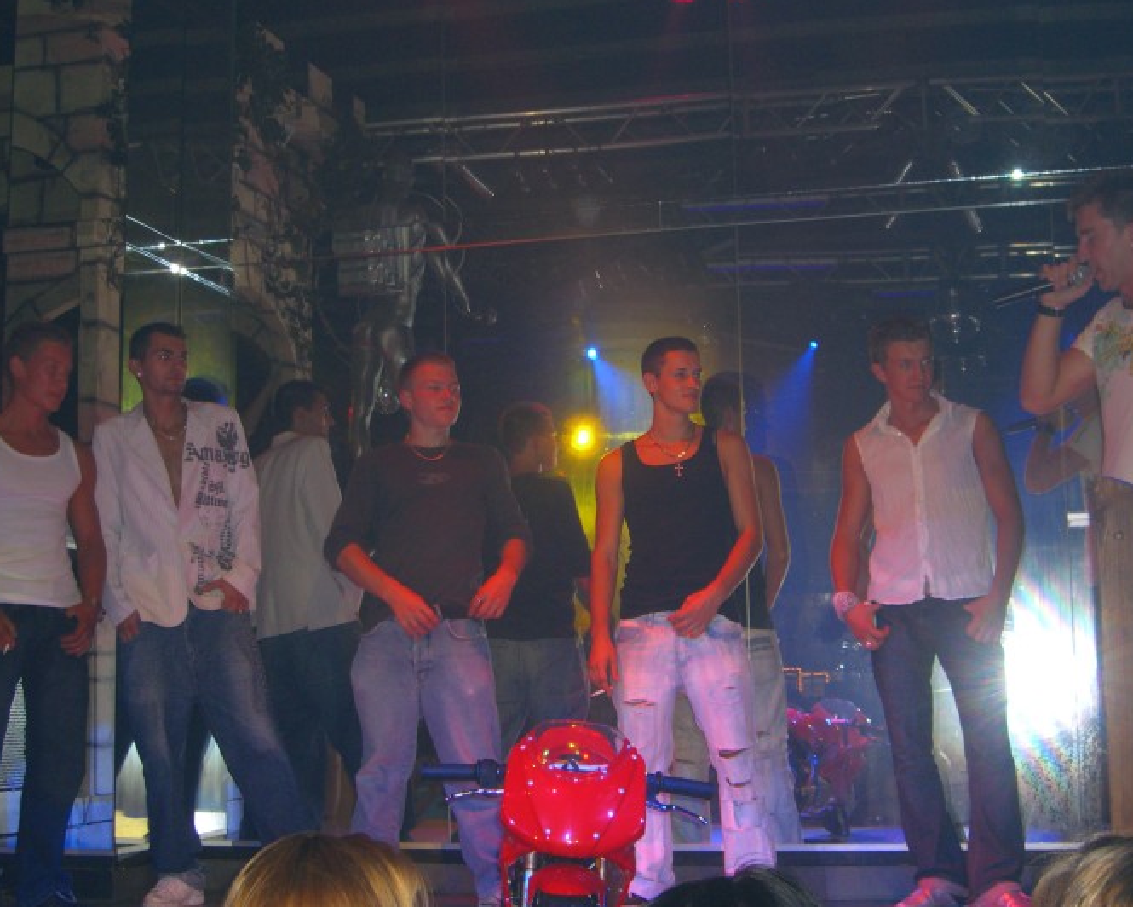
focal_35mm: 54
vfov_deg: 28.1
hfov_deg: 34.7
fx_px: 1811
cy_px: 436
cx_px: 579
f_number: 3.1
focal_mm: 9.5
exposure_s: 1/60
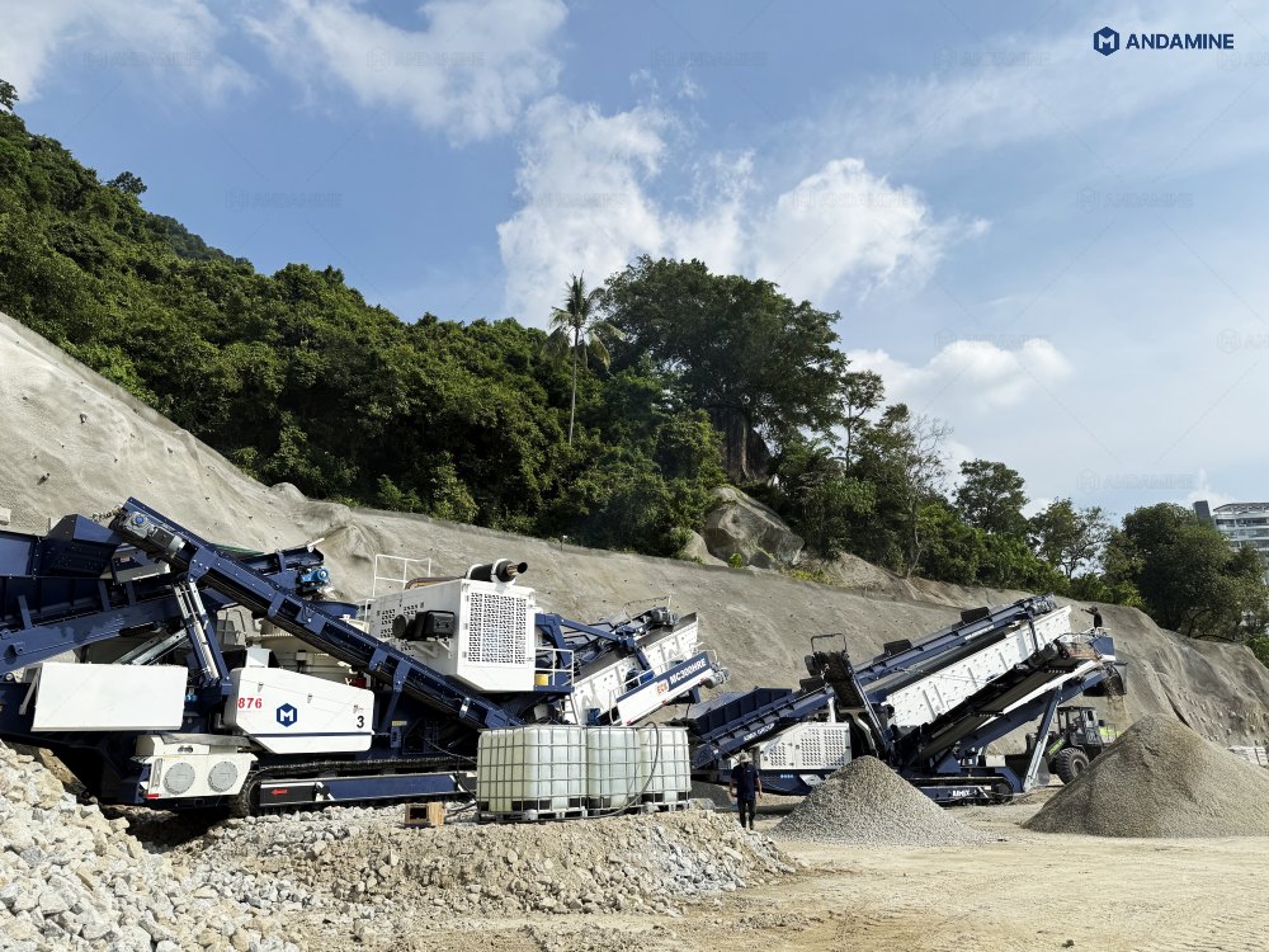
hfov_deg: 71.6
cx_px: 634
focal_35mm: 24
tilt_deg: +17.3
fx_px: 880
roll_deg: +1.1
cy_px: 476
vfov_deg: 56.8
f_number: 1.78
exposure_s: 1/5319
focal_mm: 6.76
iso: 80
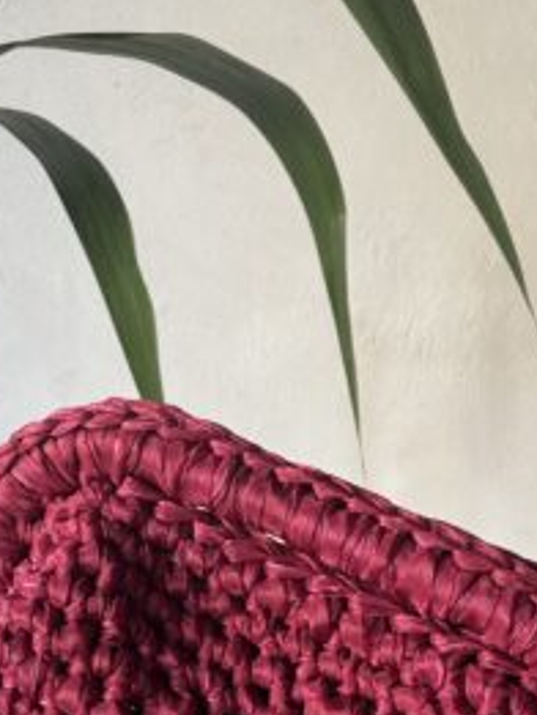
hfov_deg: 31.5
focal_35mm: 46
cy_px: 490
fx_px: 951
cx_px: 238
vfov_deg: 40.6
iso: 160
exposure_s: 1/60
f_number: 1.9
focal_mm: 2.69
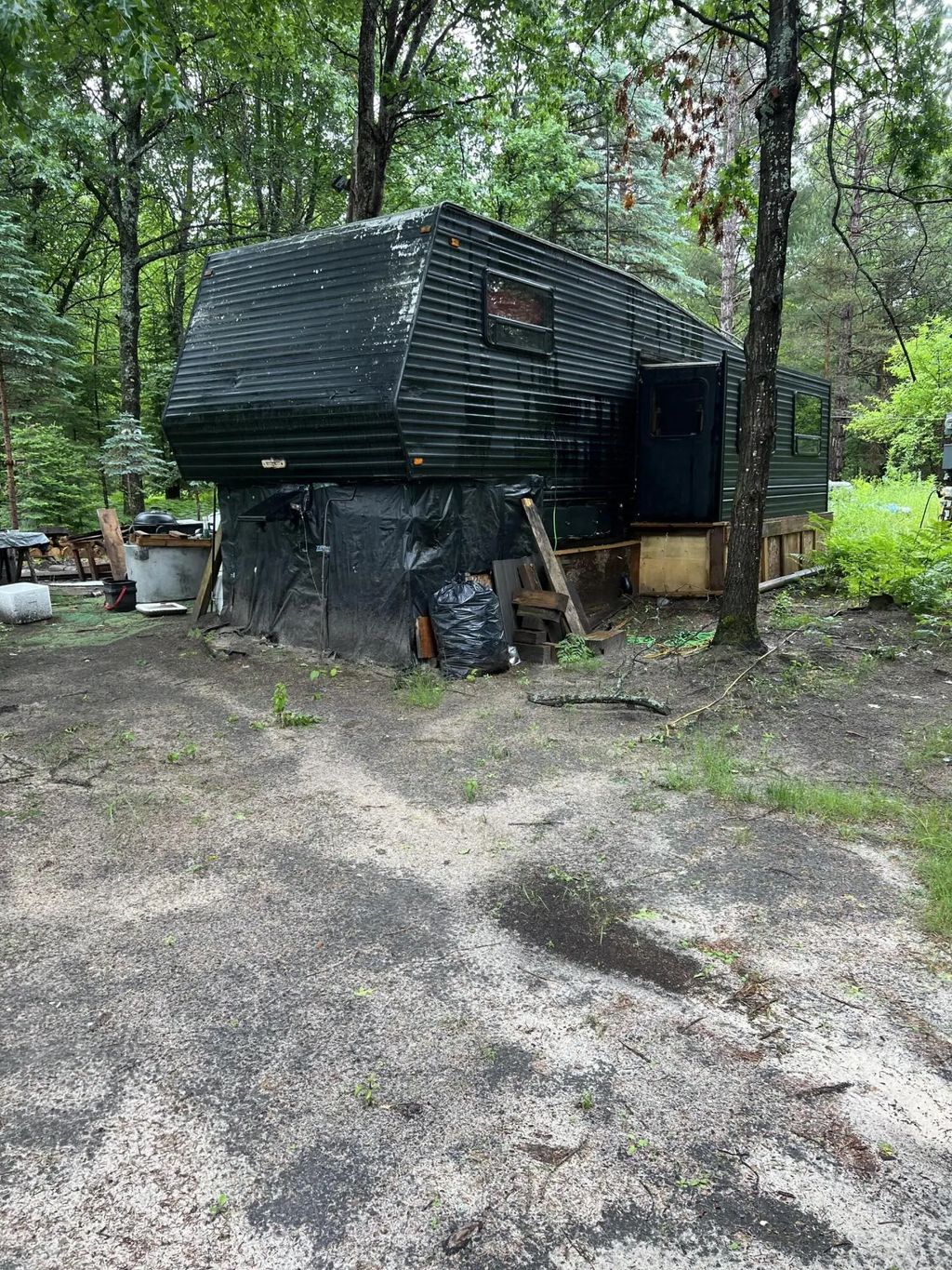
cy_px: 635
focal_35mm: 26
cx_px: 476
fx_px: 953
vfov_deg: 67.3
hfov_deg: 53.1
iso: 40
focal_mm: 5.7
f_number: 1.5
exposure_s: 1/121
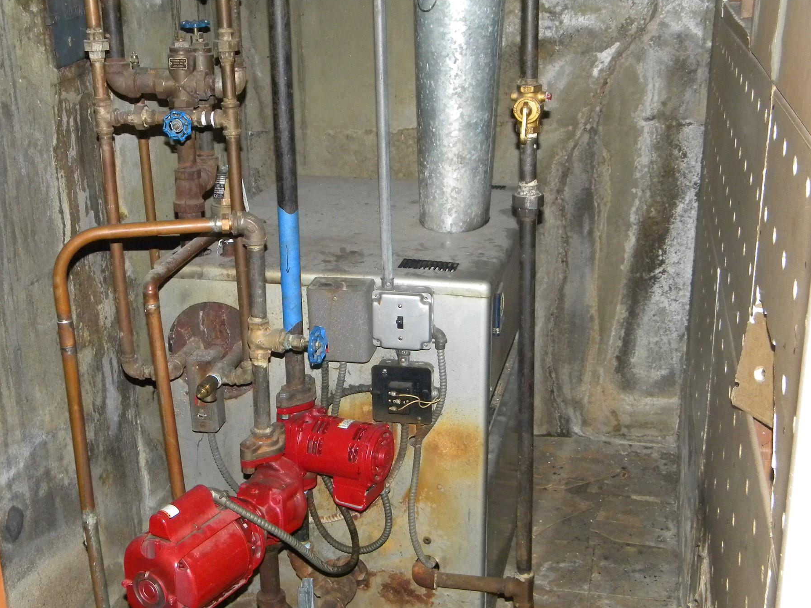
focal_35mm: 47
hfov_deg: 40.4
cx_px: 377
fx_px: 1101
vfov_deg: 30.8
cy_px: 343
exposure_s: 1/30
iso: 400
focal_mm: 7.3
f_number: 3.8
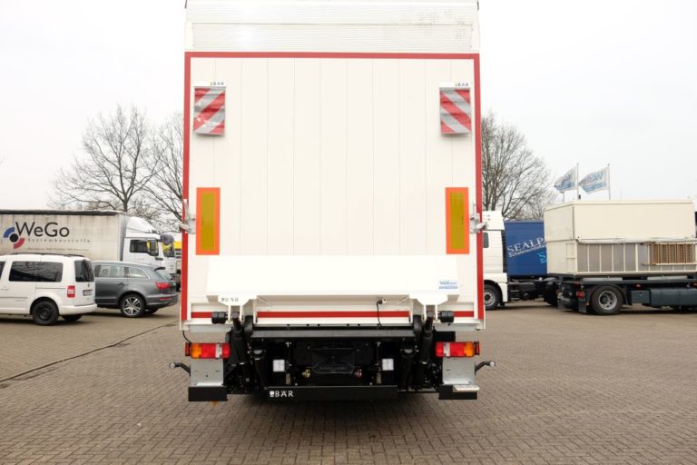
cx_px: 348
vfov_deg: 43.6
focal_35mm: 30
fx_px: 581
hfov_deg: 61.9
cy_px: 232
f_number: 5.6
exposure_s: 1/200
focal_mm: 20.1
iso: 200
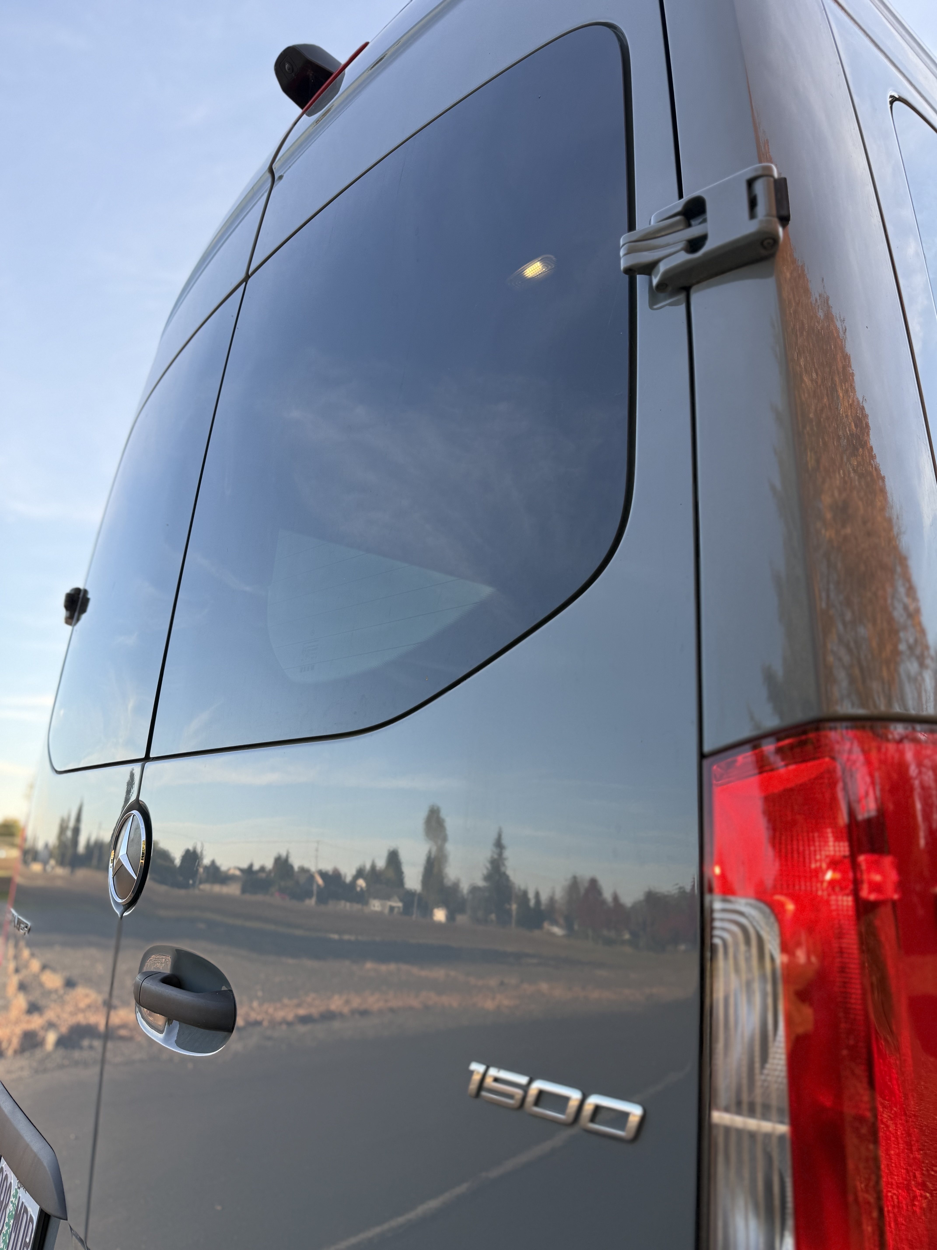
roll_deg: -0.3
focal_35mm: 24
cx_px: 468
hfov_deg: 56.8
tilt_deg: +15.3
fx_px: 866
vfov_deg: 71.6
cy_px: 625
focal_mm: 6.76
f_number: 1.78
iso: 100
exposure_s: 1/722
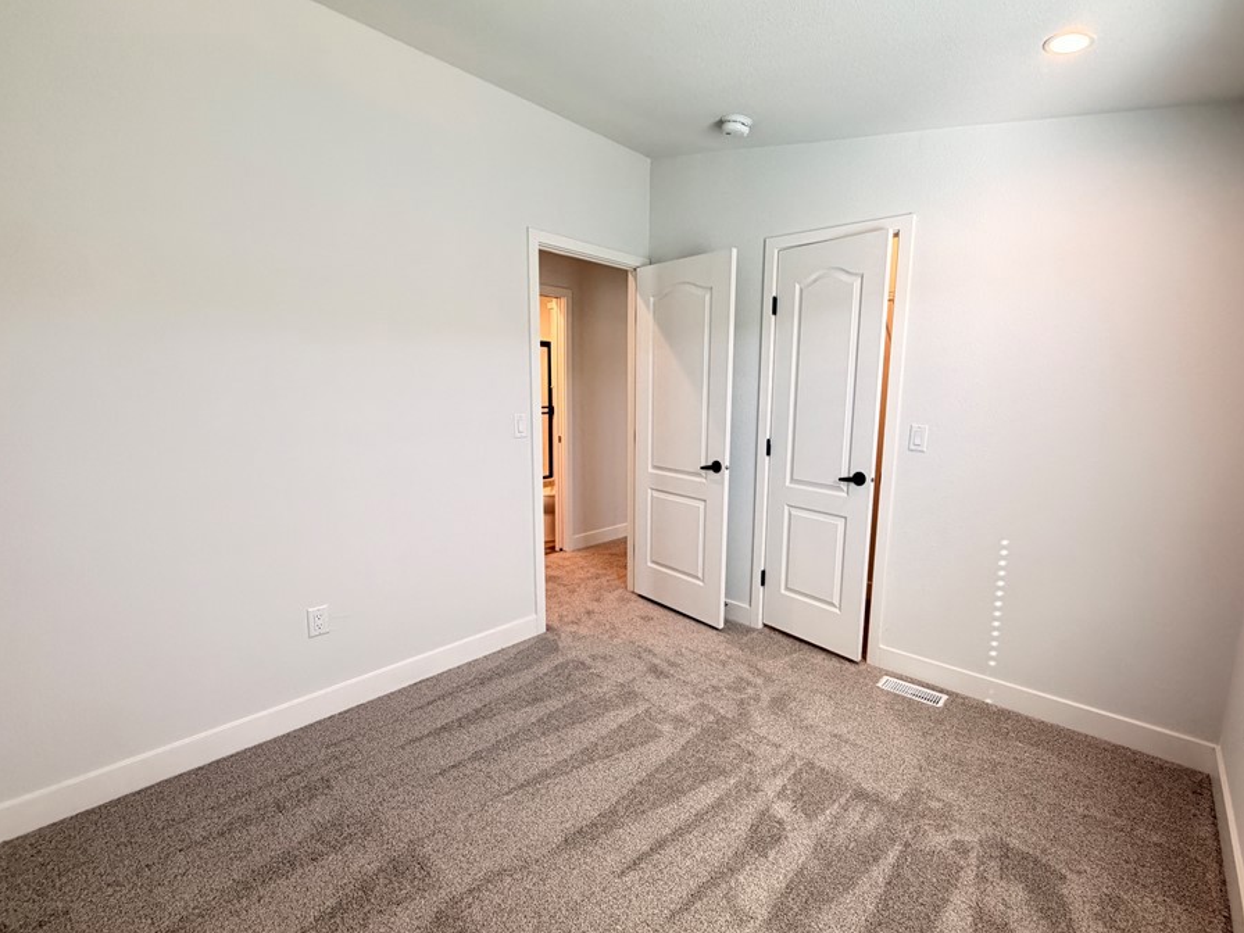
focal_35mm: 16
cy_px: 478
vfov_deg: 78.1
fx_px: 575
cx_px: 676
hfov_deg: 94.3
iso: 320
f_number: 2.2
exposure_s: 1/120
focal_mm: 2.22
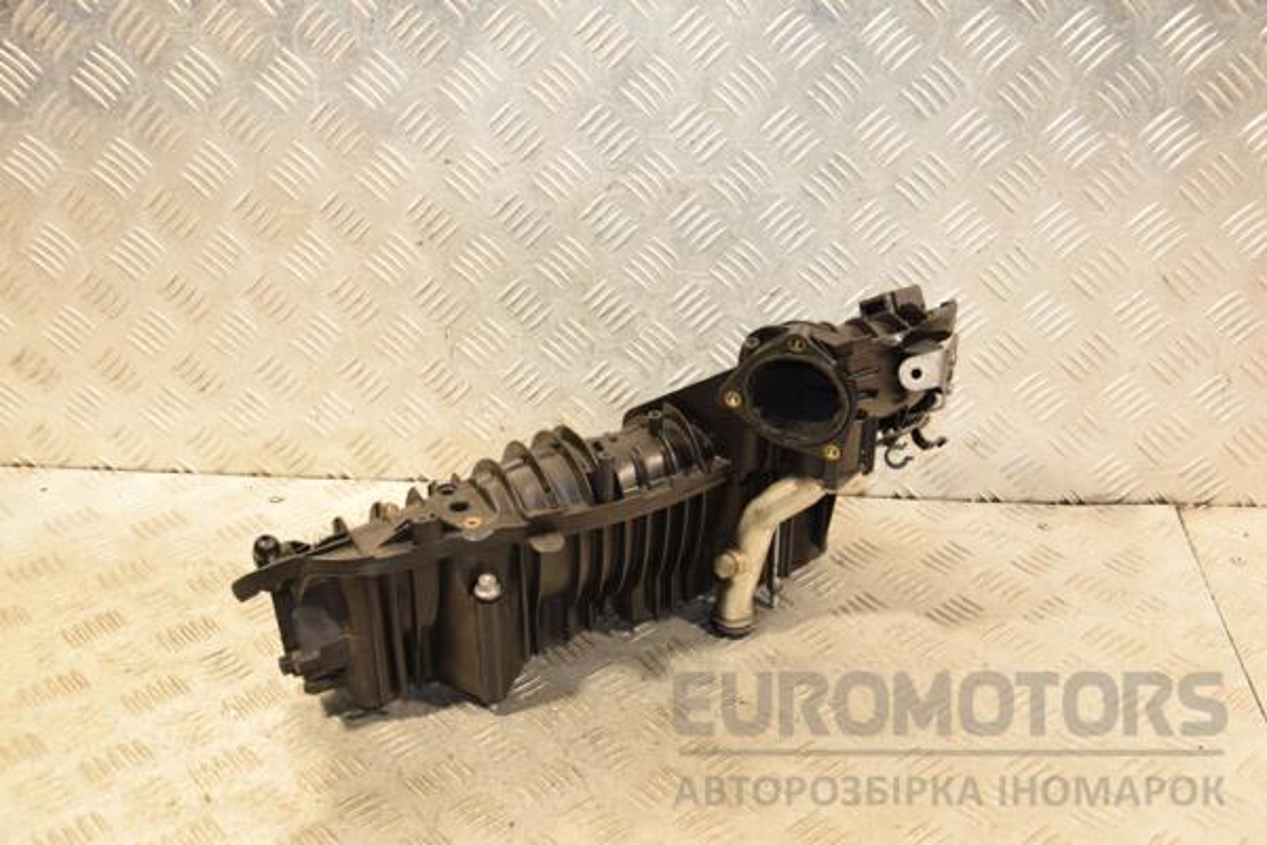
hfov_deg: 43.6
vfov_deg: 29.9
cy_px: 422
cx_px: 634
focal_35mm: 45
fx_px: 1584
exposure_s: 1/100
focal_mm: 30
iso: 800
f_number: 5
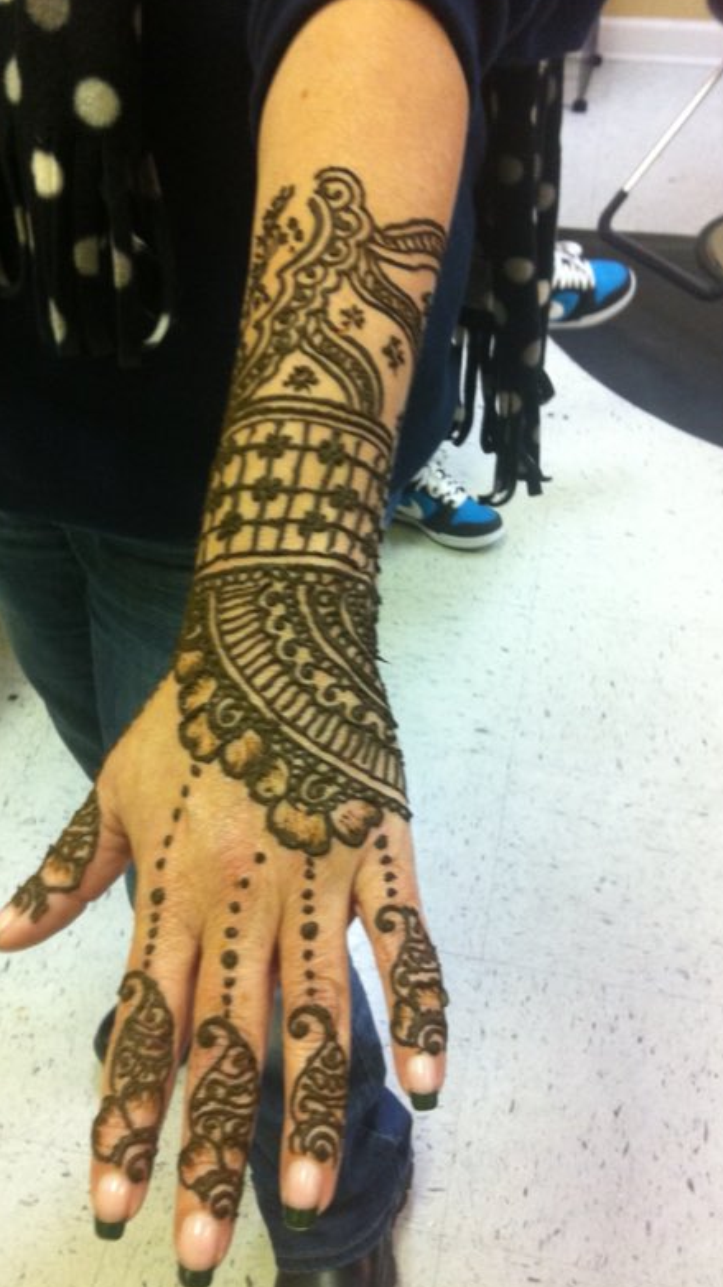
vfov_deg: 51.6
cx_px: 317
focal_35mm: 39
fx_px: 1330
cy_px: 638
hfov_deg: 30.4
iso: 160
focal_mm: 3.85
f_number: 2.8
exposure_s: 1/15
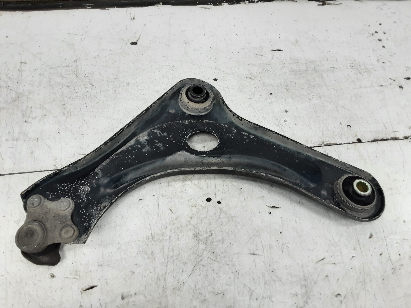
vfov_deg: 51.4
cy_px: 154
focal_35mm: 27
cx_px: 206
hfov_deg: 65.3
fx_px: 321
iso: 80
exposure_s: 1/50
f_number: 1.9
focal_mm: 2.91
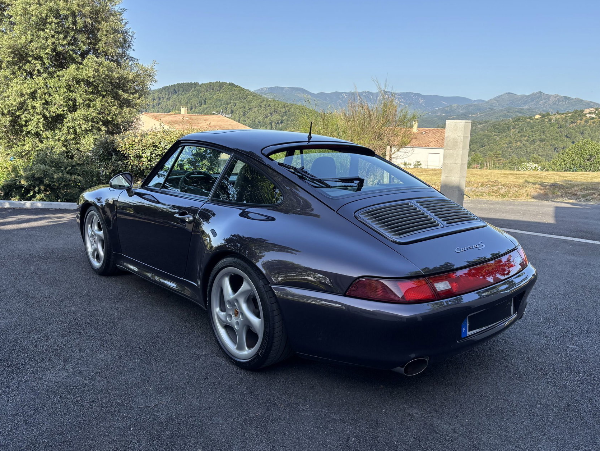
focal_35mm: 28
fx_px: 485
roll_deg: -1.6
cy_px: 240
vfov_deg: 49.7
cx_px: 313
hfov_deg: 63.4
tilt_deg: -14.2
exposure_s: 1/865
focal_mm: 5.96
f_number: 1.6
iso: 50
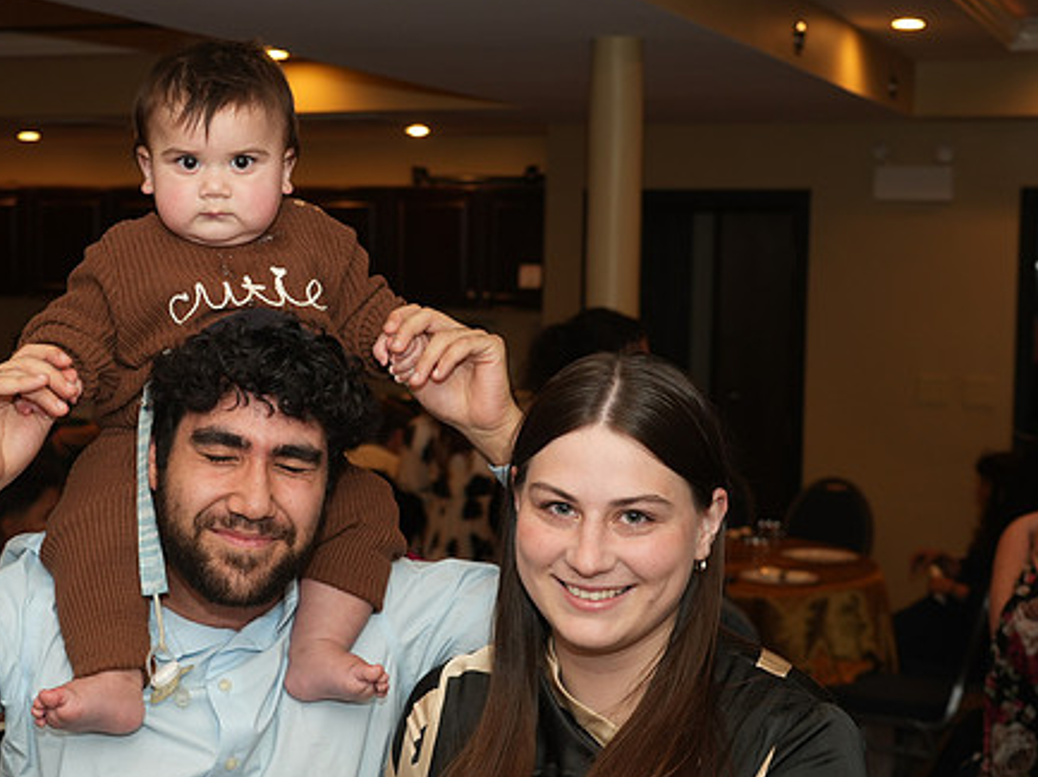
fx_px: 1888
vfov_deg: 23.3
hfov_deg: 30.5
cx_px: 354
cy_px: 391
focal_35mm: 63
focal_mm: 49
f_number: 6.3
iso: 400
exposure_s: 1/80
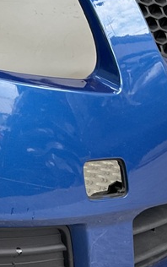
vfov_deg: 21.1
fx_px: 712
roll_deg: -3.2
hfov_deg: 12.5
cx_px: -105
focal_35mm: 98
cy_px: 177
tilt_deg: -18.7
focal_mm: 3
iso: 25
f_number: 1.8
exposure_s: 1/100
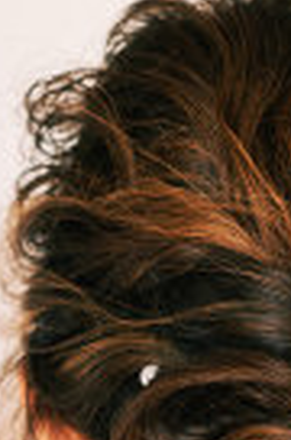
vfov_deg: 5.4
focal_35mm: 383
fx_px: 4667
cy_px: 497
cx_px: 36
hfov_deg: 3.6
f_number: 4
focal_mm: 85
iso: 320
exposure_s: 1/320
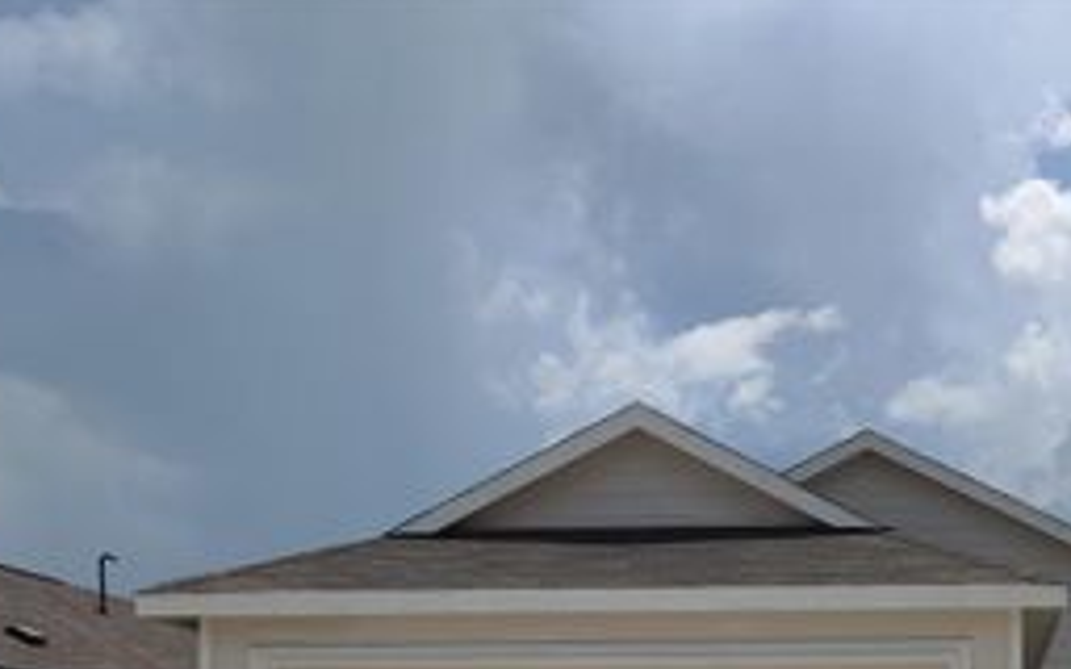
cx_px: 916
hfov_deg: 34.7
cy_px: 763
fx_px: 1635
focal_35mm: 56
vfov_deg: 21.7
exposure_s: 1/4268
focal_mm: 4.75
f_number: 1.65
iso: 100
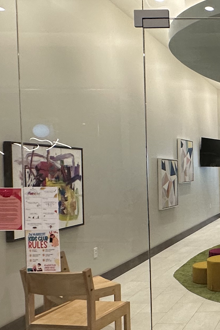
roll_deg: +0.9
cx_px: 318
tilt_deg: -4.0
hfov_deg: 23.6
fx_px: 431
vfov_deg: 41.8
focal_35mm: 47
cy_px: 183
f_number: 2.2
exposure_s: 1/120
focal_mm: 2.22
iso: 200
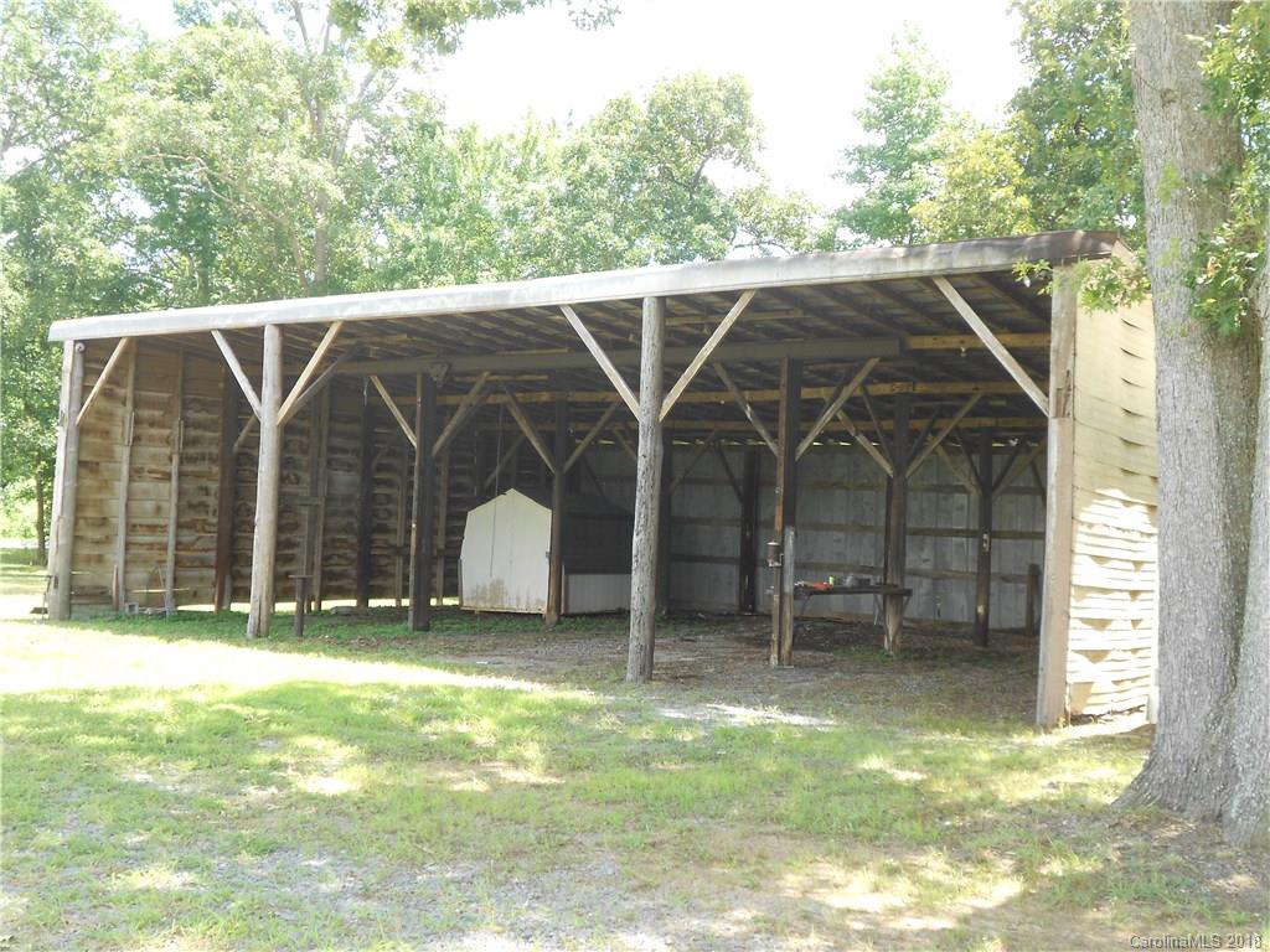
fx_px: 1357
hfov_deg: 50.1
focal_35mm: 37
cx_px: 635
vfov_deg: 38.7
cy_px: 476
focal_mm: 6.7
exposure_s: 1/60
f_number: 3.9
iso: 80
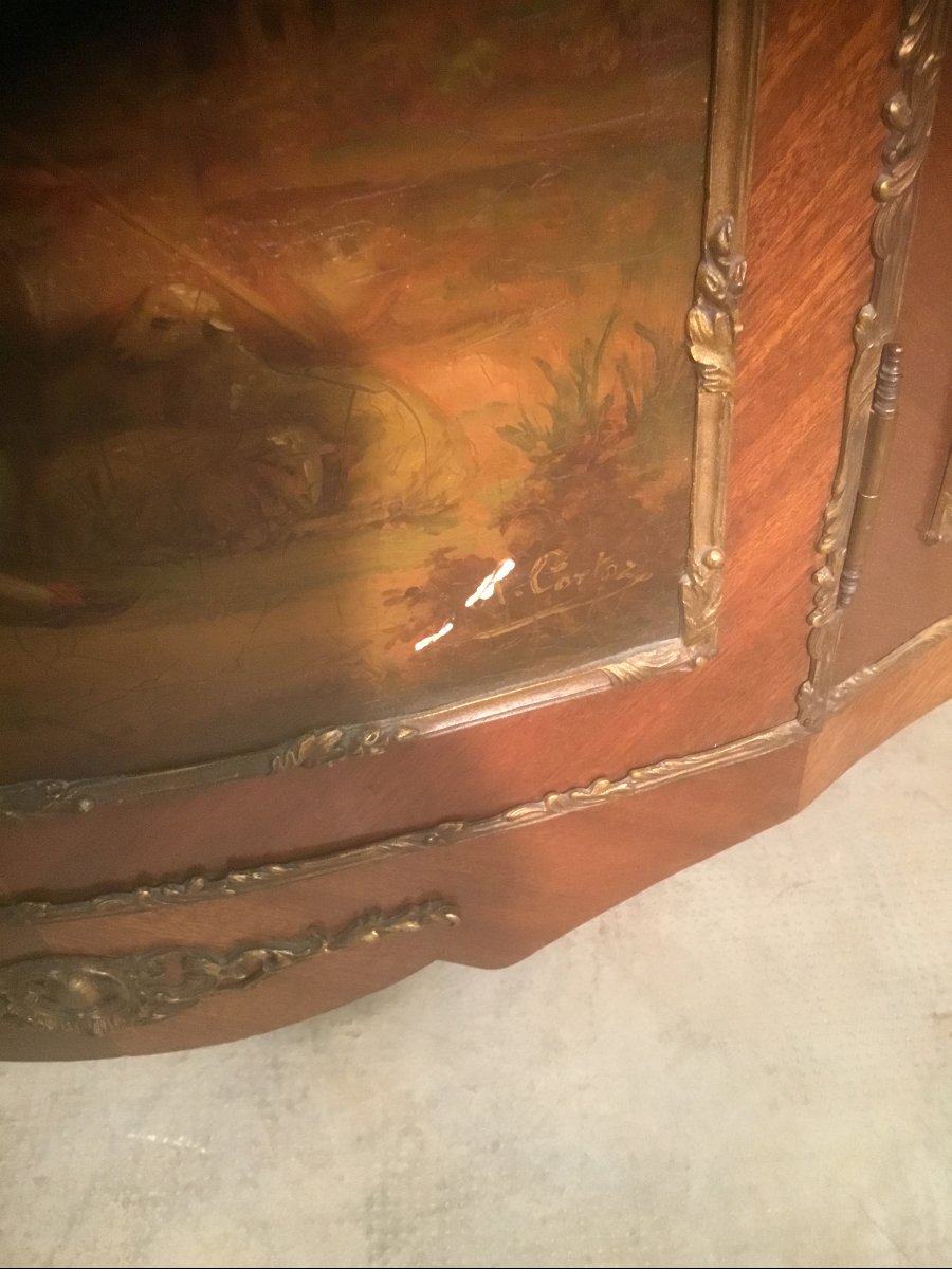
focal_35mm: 31
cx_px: 476
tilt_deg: -45.0
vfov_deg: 58.4
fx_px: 1137
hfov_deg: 45.4
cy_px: 634
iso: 250
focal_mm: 3.3
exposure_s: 1/17
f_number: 2.4
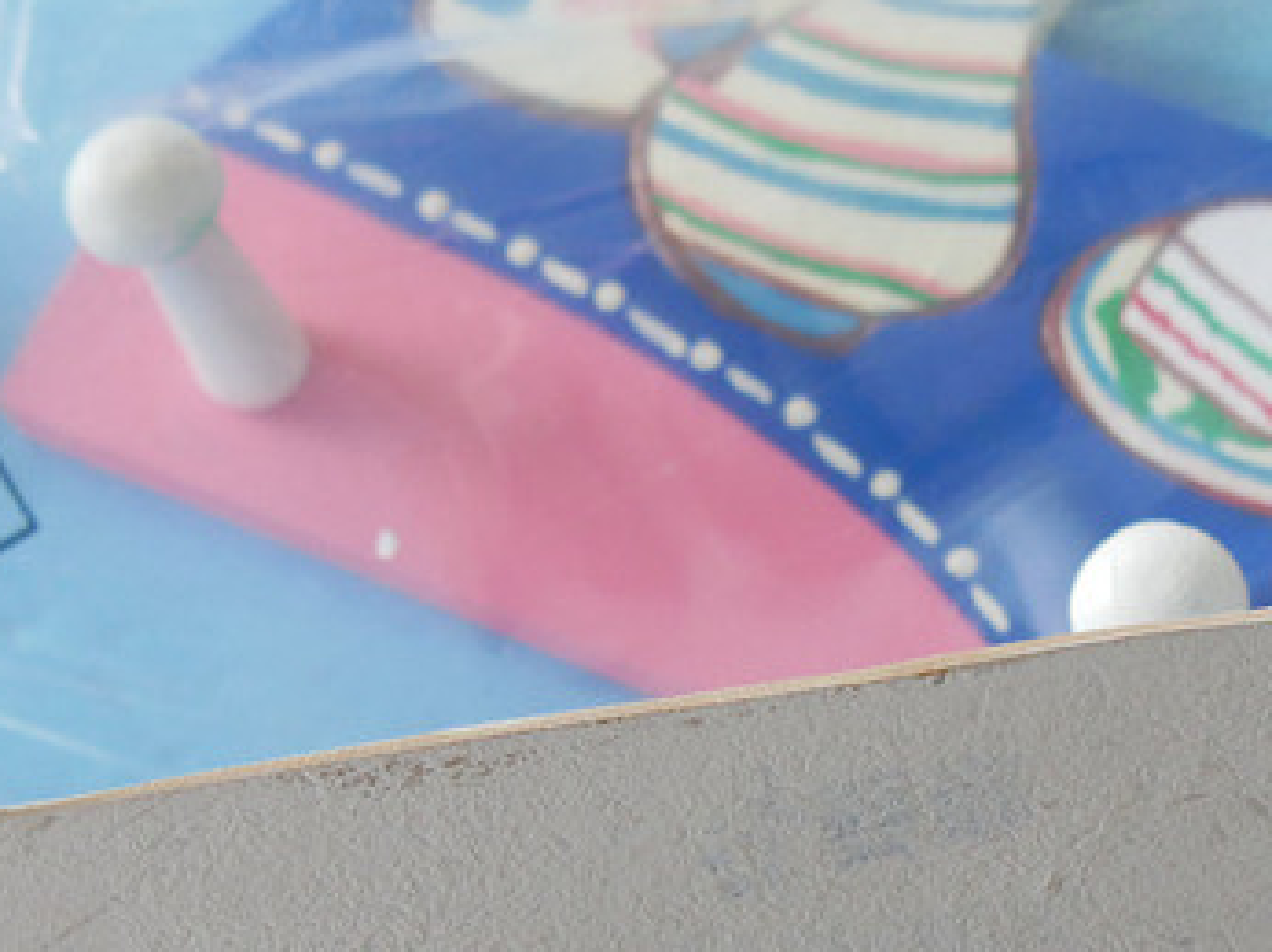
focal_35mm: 81
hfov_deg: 24.1
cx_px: 787
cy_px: 890
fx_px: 2974
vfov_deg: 17.9
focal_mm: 14
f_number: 3.5
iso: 640
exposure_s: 1/60
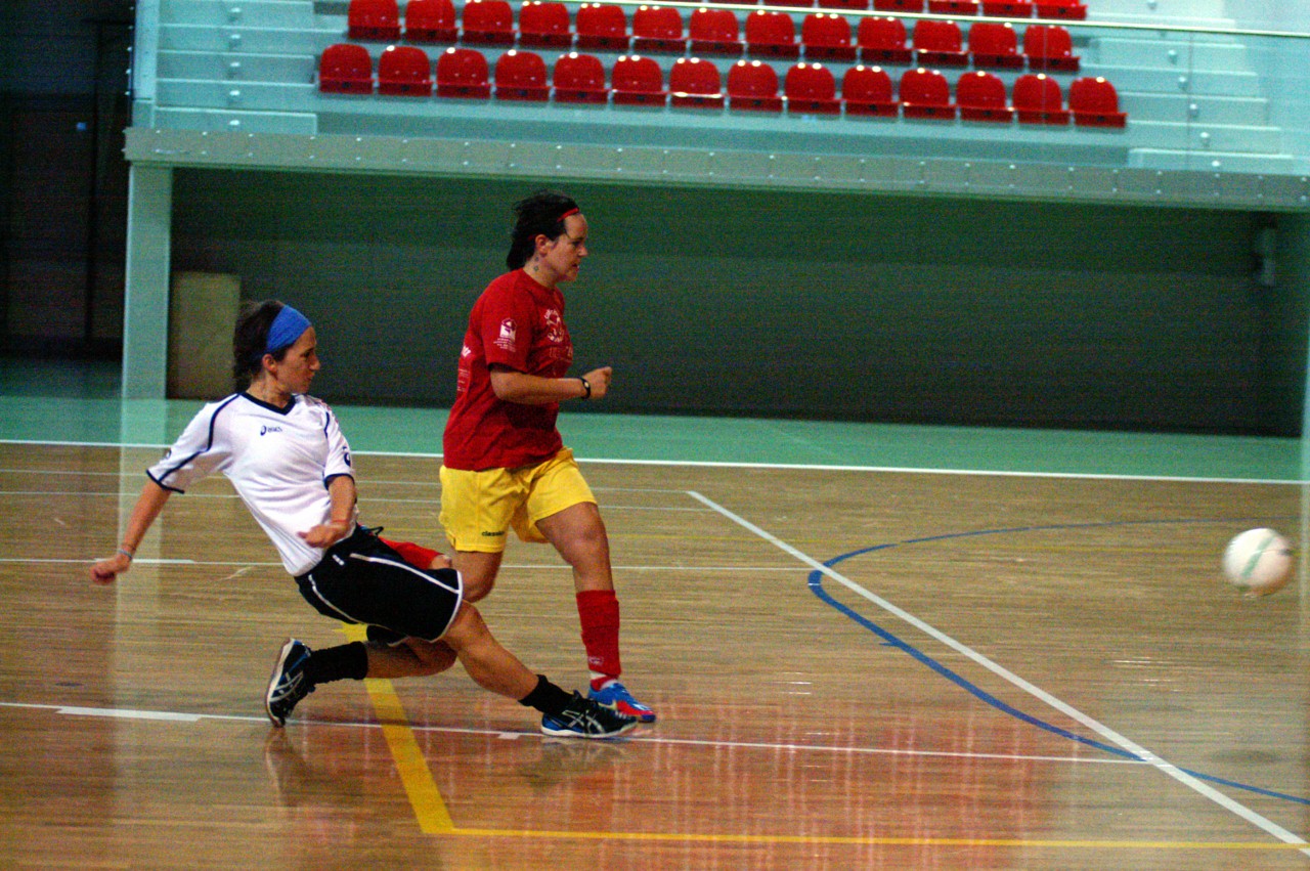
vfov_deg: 4.6
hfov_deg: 6.9
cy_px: 436
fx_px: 10907
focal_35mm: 300
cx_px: 655
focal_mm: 200
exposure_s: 1/350
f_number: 2.8
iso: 3200
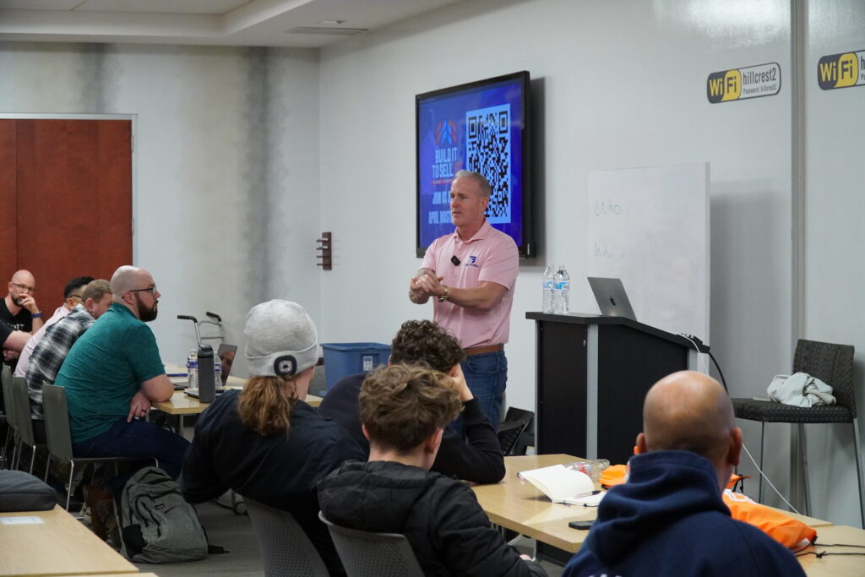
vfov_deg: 19.3
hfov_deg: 28.6
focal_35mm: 70
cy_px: 288
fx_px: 1694
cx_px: 432
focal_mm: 47
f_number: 5
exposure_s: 1/160
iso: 3200
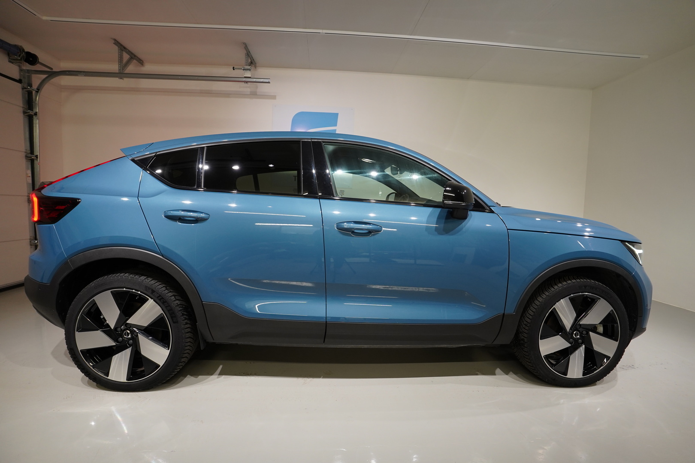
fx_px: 309
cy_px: 232
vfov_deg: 73.7
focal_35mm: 16
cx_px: 348
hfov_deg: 96.7
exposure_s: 1/160
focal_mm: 16
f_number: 4
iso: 1600
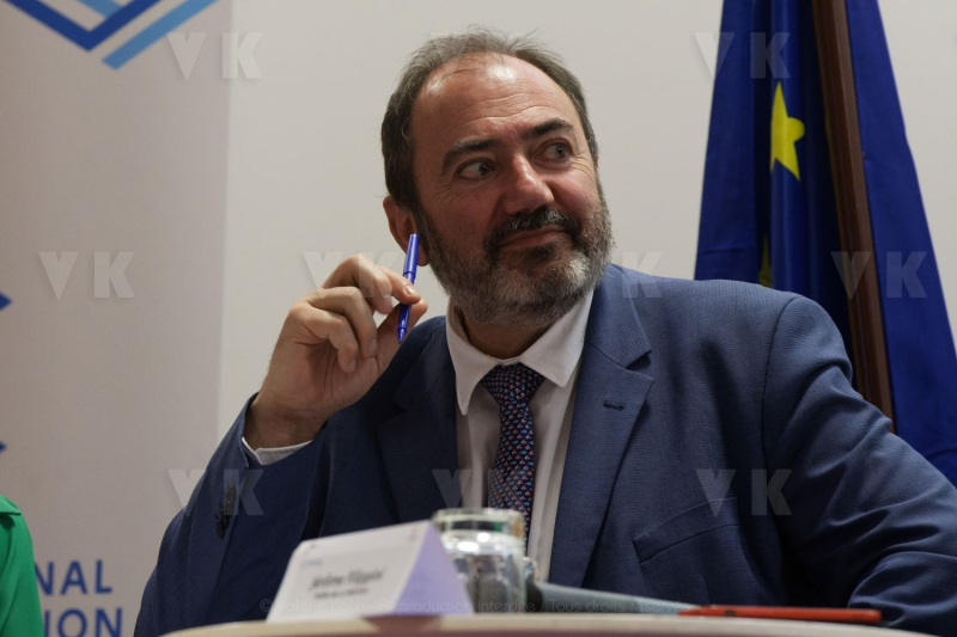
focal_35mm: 300
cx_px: 478
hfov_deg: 6.9
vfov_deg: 4.6
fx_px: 7973
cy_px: 318
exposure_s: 1/125
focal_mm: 200
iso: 4000
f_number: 6.3
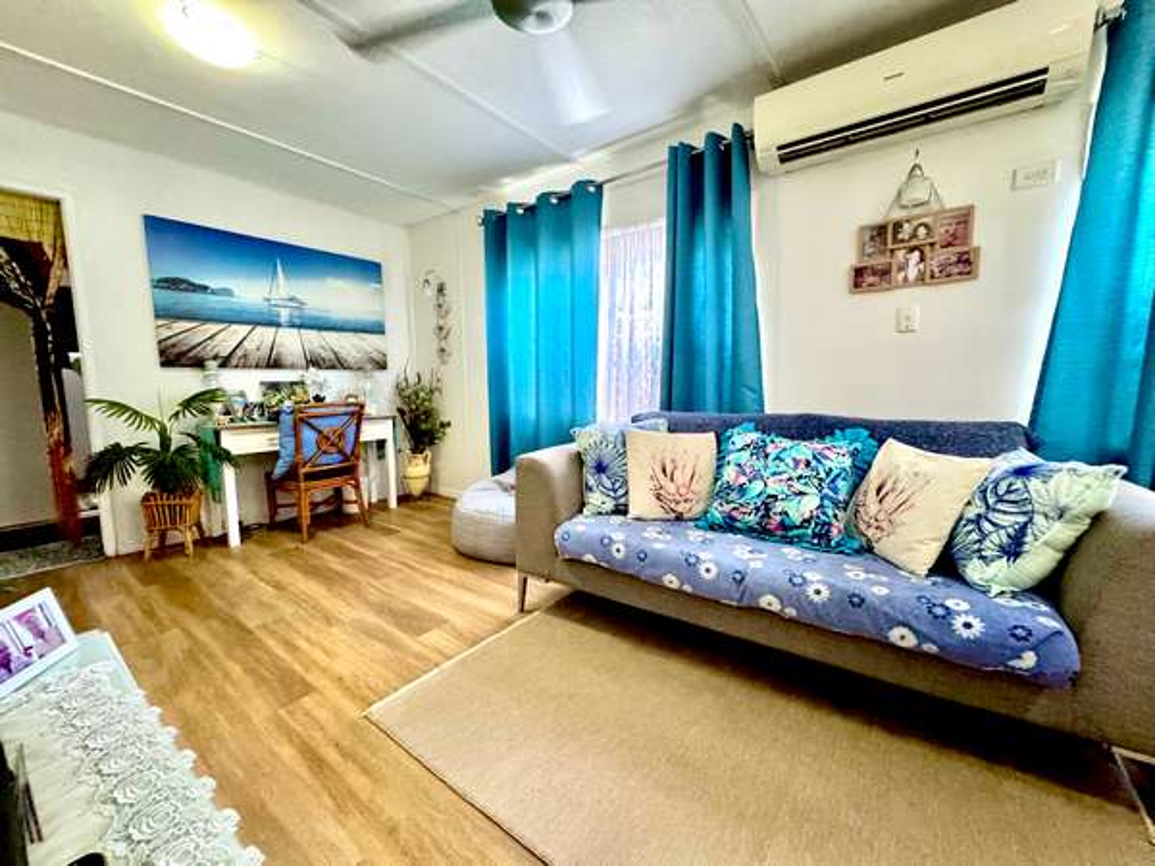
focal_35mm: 14
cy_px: 433
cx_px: 578
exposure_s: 1/60
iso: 1000
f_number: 2.2
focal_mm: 2.22
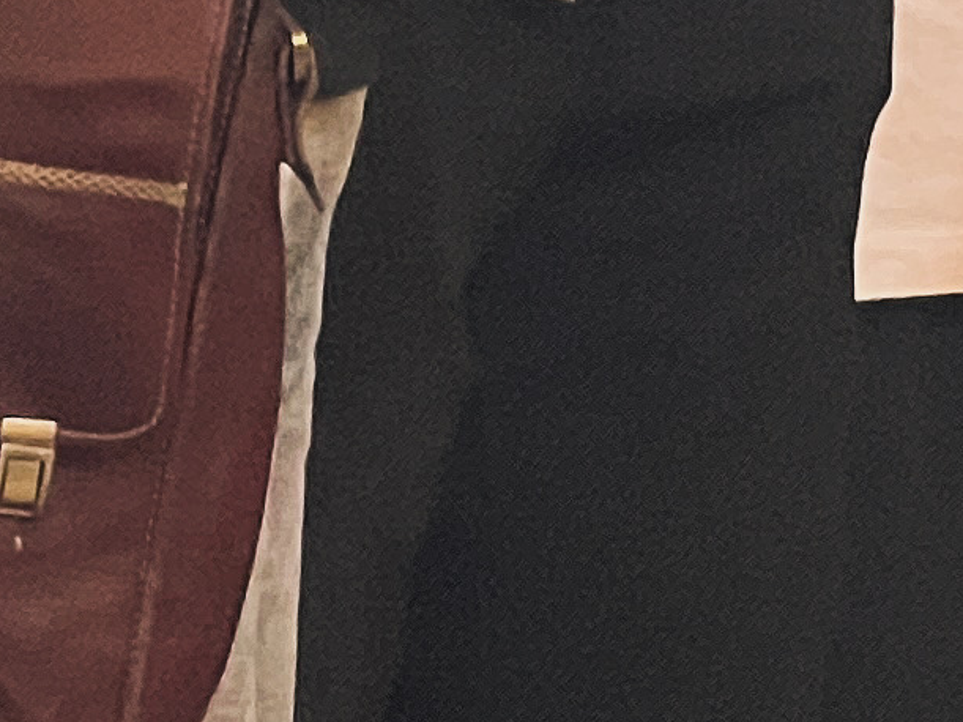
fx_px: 14130
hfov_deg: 3.8
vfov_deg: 2.9
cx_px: 2558
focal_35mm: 508
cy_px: -1154
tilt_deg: +0.6
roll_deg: +2.0
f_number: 2.8
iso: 200
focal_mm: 9
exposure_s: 1/50
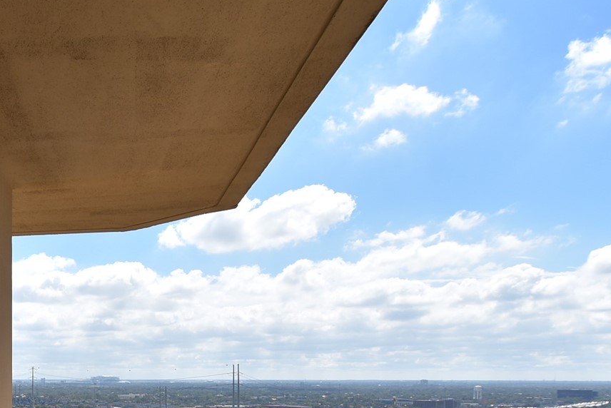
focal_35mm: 38
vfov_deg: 32.4
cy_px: 406
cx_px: 9
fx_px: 645
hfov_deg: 43.8
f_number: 8
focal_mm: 10
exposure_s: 1/500
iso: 140
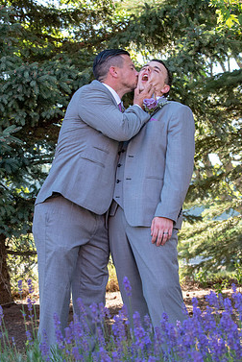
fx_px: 936
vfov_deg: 21.9
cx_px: 123
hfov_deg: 14.7
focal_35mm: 93
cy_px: 191
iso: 400
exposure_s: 1/160
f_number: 7.1
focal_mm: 52
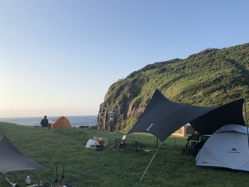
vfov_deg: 39.6
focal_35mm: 36
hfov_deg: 51.3
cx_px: 114
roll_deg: +1.7
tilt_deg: +0.3
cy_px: 100
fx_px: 259
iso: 20
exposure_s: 1/1429
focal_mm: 4
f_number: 1.8
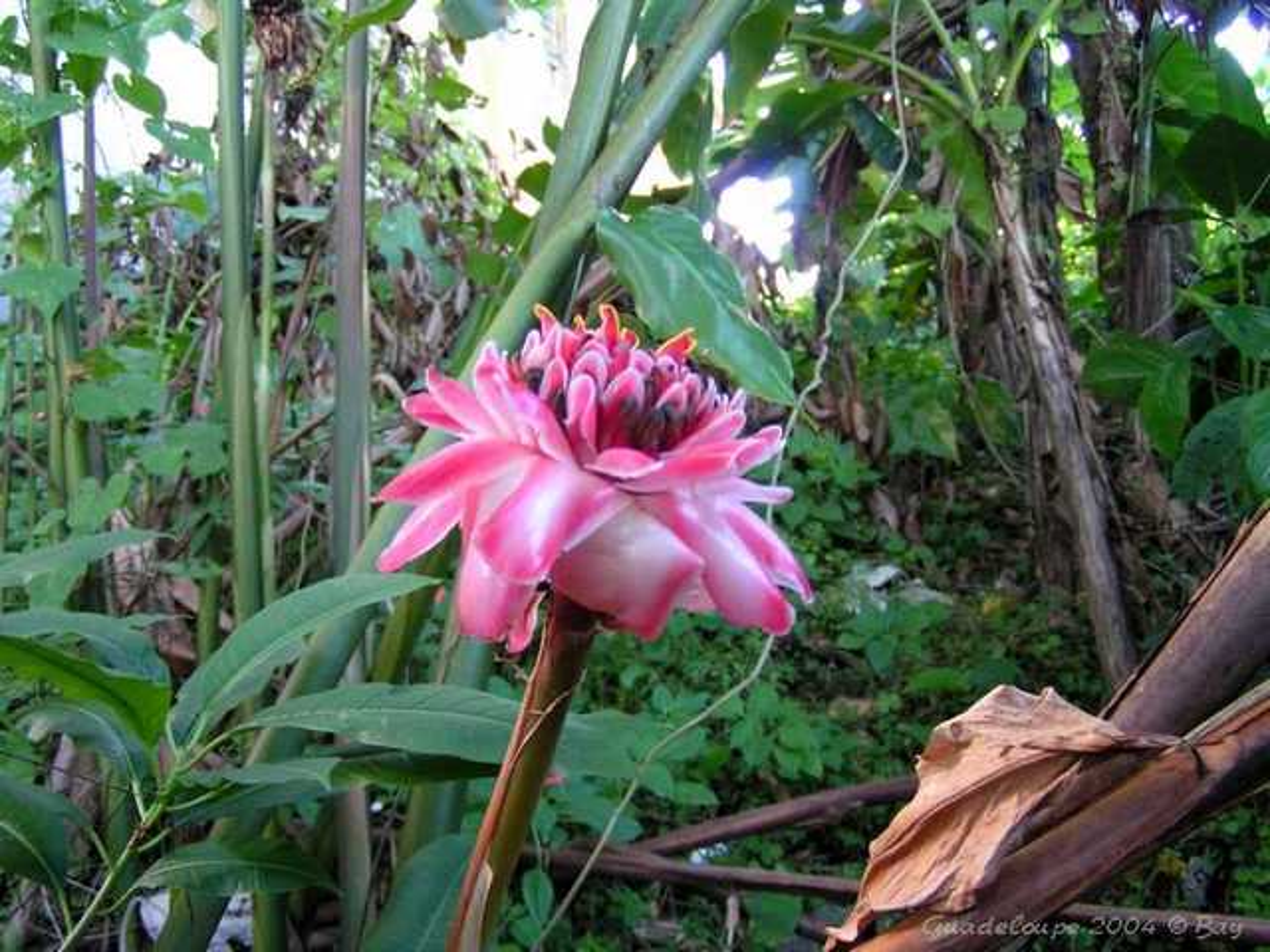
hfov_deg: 49.0
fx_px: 1394
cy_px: 476
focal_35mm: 38
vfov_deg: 37.7
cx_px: 635
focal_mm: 5.8
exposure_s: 1/25
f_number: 2.8
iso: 200
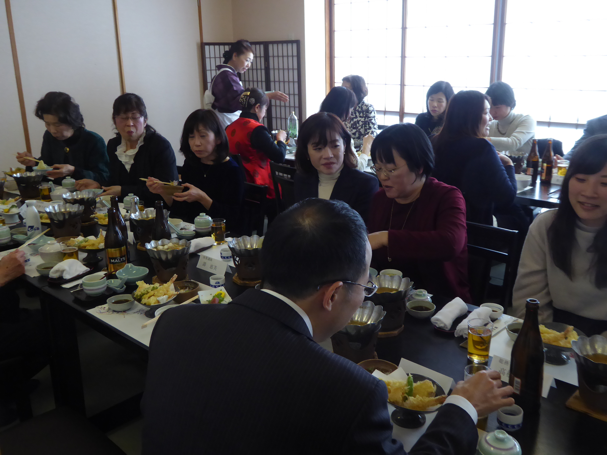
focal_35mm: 34
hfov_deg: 54.0
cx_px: 304
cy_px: 228
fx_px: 596
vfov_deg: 41.8
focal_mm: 5.8
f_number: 3.6
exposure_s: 1/60
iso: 400
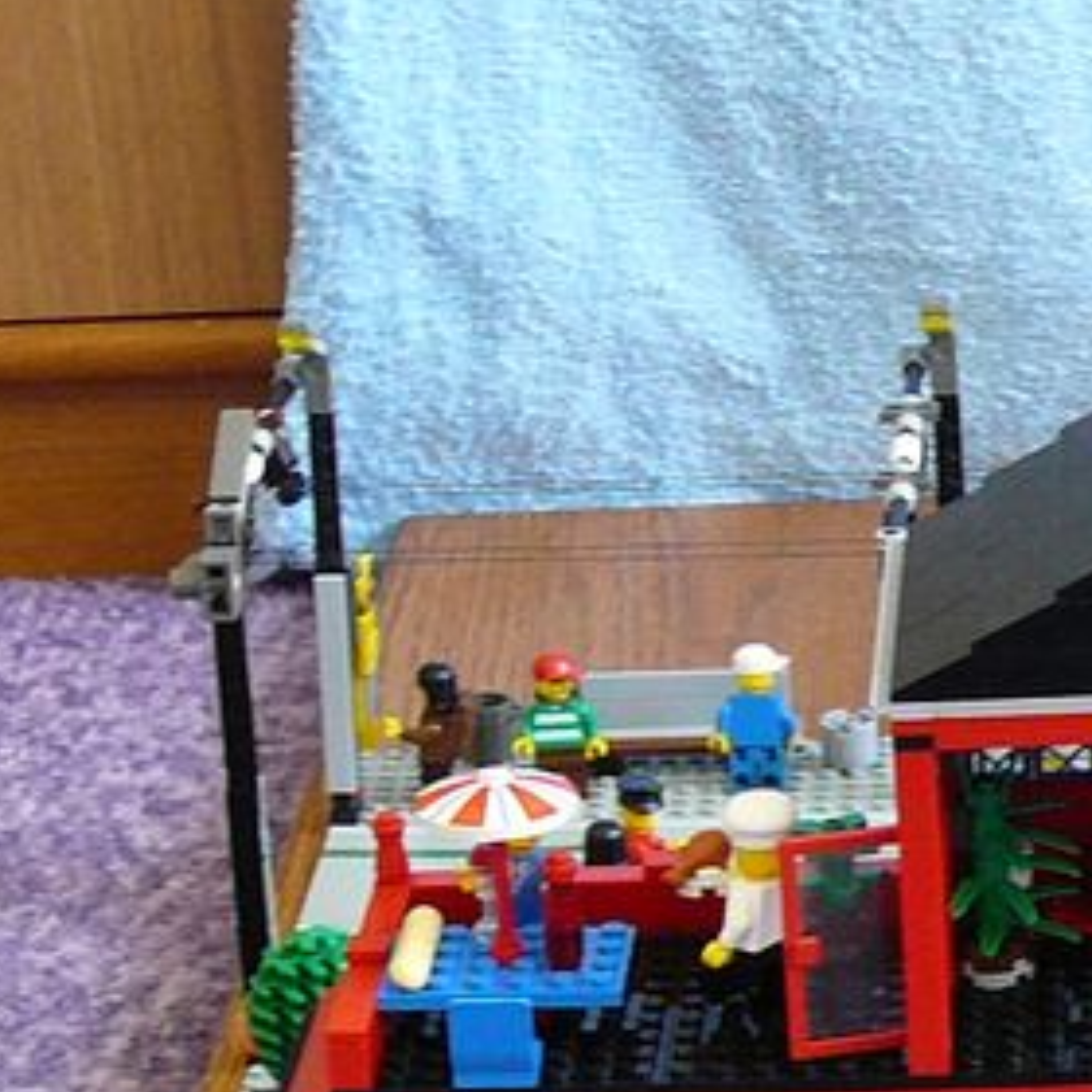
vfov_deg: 11.7
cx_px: 1346
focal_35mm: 149
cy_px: 815
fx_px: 5318
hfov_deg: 11.5
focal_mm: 7
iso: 200
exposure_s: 1/8
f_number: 3.3
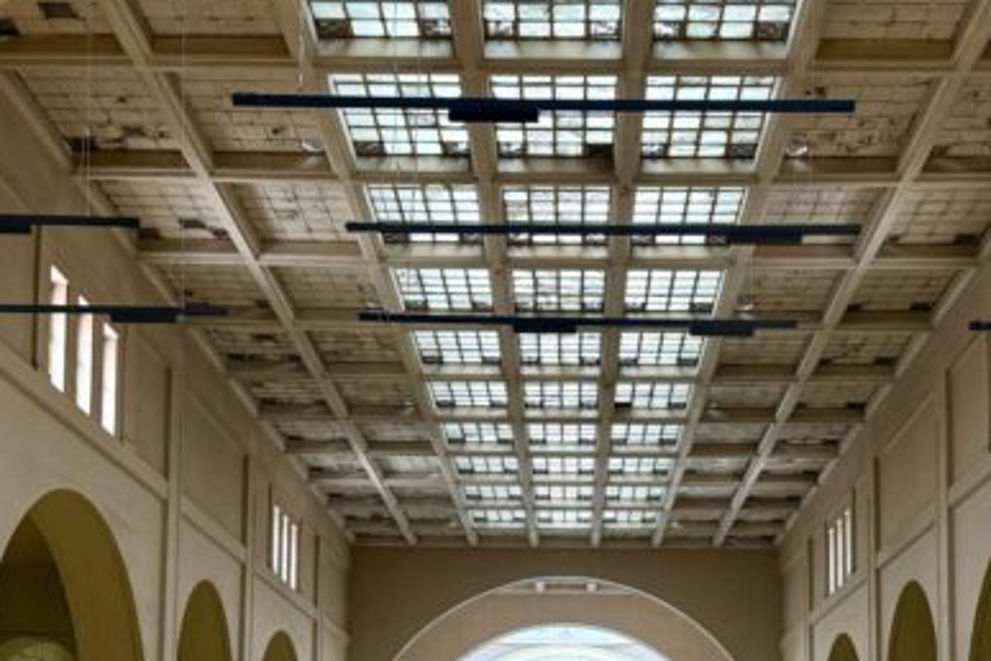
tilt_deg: +5.2
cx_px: 566
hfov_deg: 34.4
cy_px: 662
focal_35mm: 58
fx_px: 1596
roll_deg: -0.7
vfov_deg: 22.5
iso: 200
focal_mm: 6.76
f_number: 1.78
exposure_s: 1/50
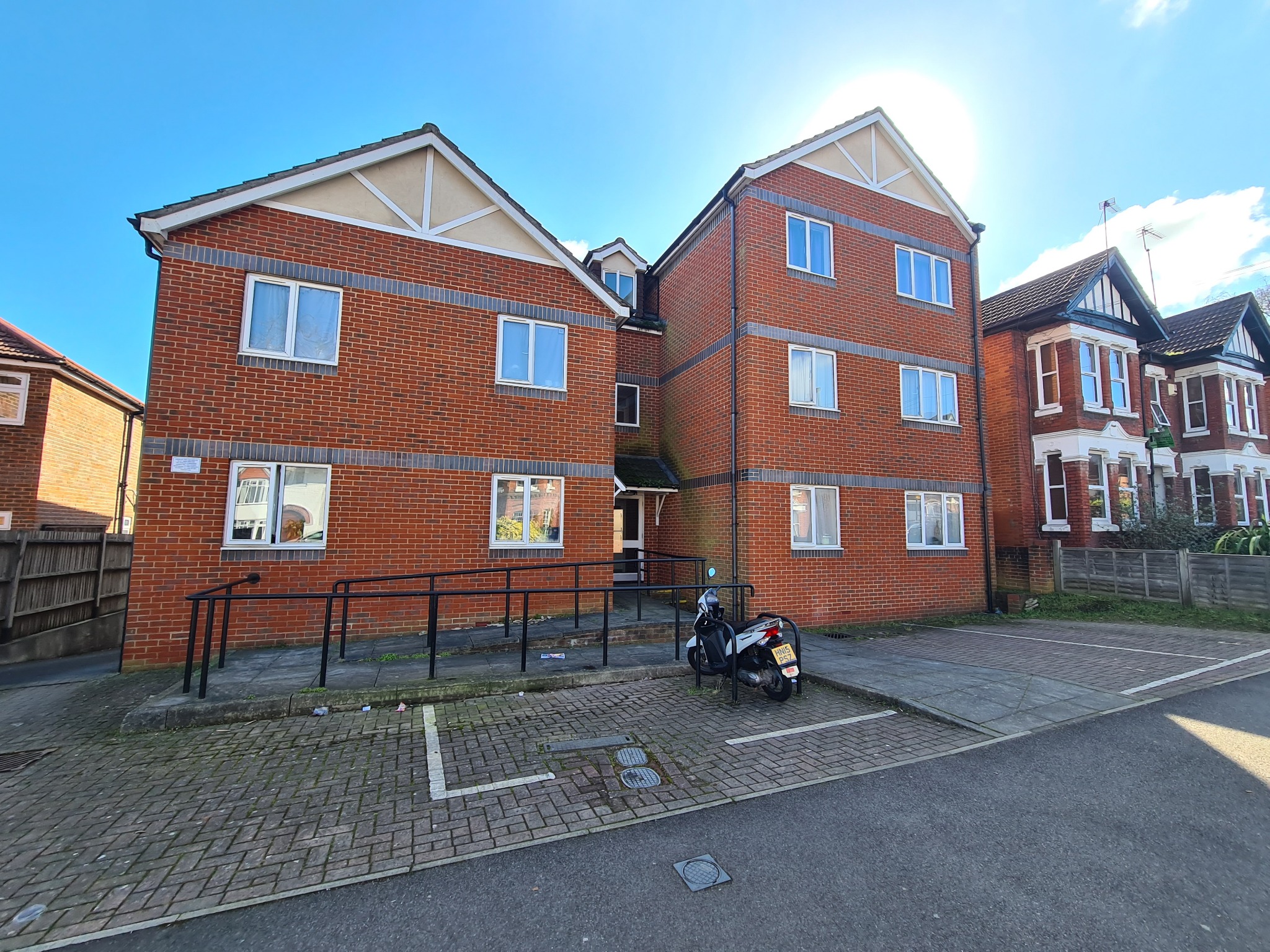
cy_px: 476
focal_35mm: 13
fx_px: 477
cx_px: 635
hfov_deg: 106.2
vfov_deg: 89.9
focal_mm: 2.2
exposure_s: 1/362
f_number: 2.2
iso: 50
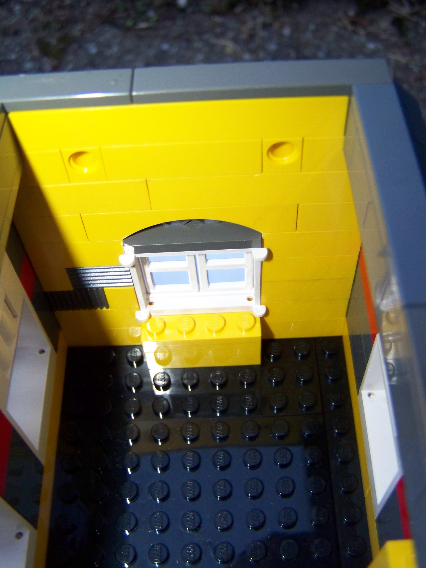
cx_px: 213
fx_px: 624
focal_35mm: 38
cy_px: 284
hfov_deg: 37.7
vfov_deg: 49.0
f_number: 2.8
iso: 200
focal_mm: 6.3
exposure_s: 1/30
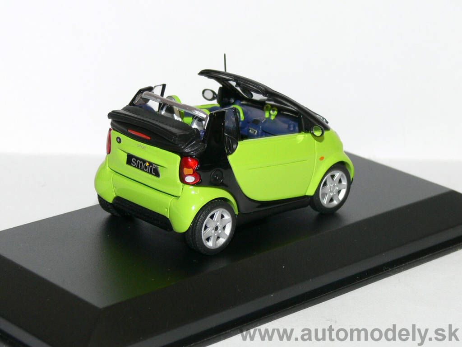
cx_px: 231
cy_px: 174
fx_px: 1508
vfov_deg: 13.1
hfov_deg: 17.4
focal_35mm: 113
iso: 100
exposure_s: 1/30
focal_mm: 15.1
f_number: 4
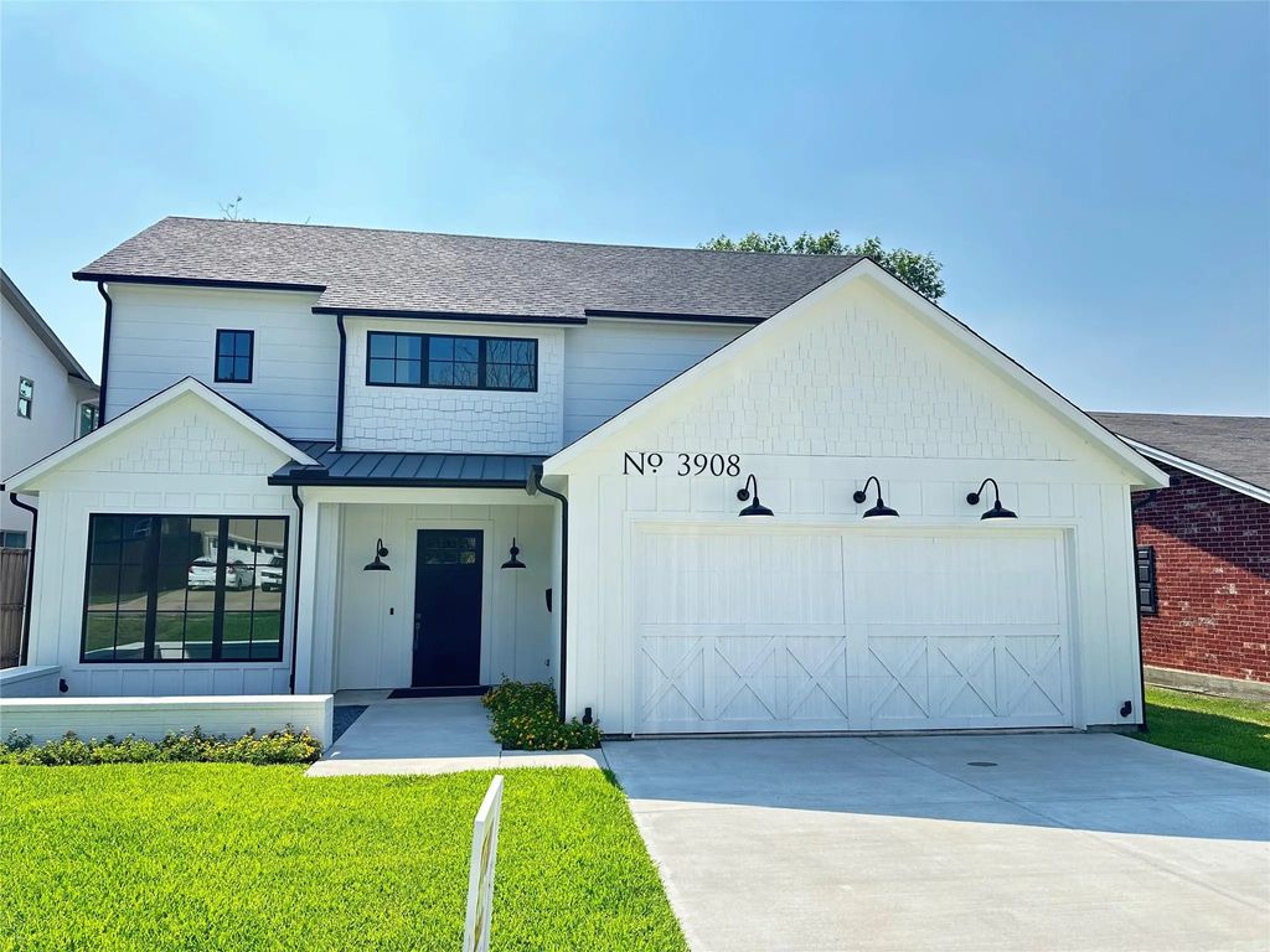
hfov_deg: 71.6
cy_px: 476
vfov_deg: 56.8
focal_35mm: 24
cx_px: 635
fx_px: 881
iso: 80
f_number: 1.78
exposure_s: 1/1562
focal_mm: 6.86
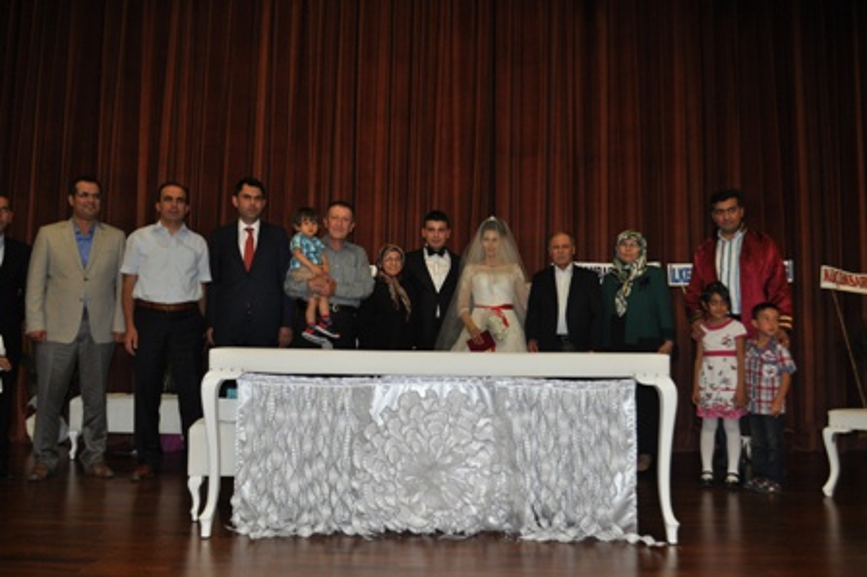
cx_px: 434
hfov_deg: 62.0
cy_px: 288
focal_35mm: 30
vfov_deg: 43.5
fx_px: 722
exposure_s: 1/60
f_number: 3.8
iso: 800
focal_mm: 20
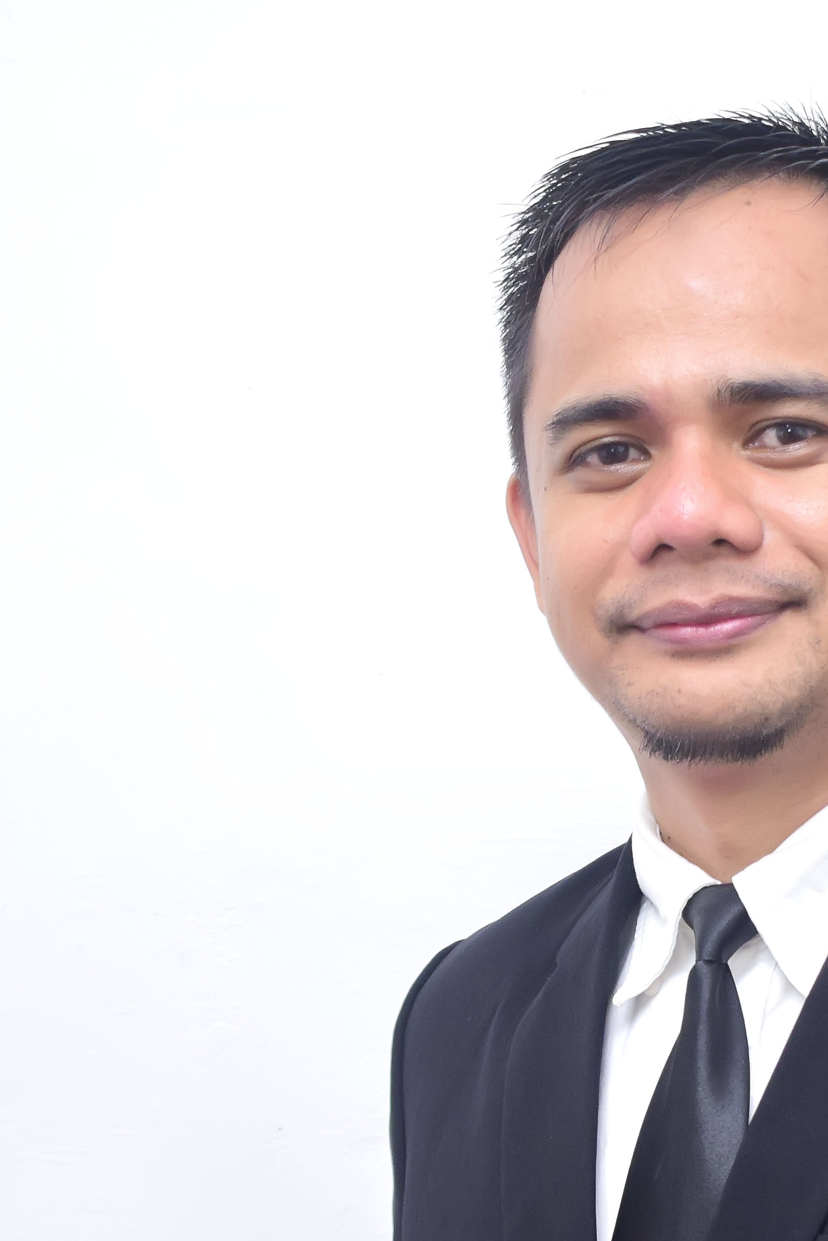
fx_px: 3415
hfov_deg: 13.6
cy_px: 893
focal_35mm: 99
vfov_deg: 20.5
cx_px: 823
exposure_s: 1/160
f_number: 4
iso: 1000
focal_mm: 26
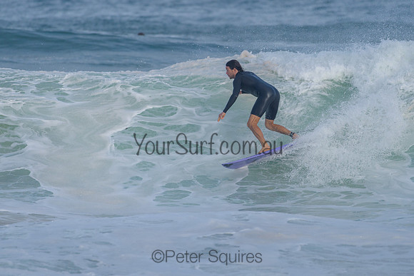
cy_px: 134
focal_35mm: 613
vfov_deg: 2.2
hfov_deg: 3.4
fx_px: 7046
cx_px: 218
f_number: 5.6
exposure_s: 1/2000
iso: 320
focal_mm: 500
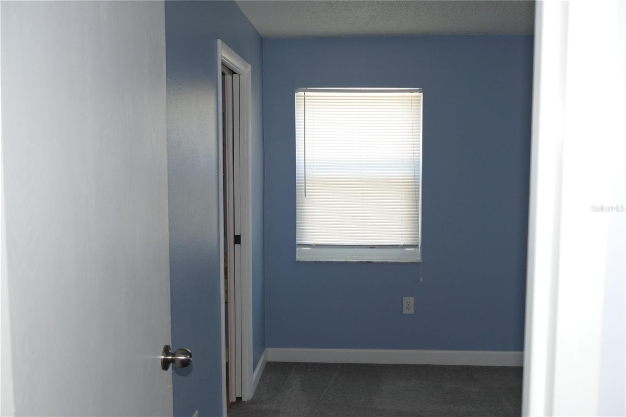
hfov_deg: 54.4
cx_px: 313
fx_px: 608
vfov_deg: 37.8
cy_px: 208
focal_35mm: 35
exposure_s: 1/80
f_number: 3.1
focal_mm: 12.64
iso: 250
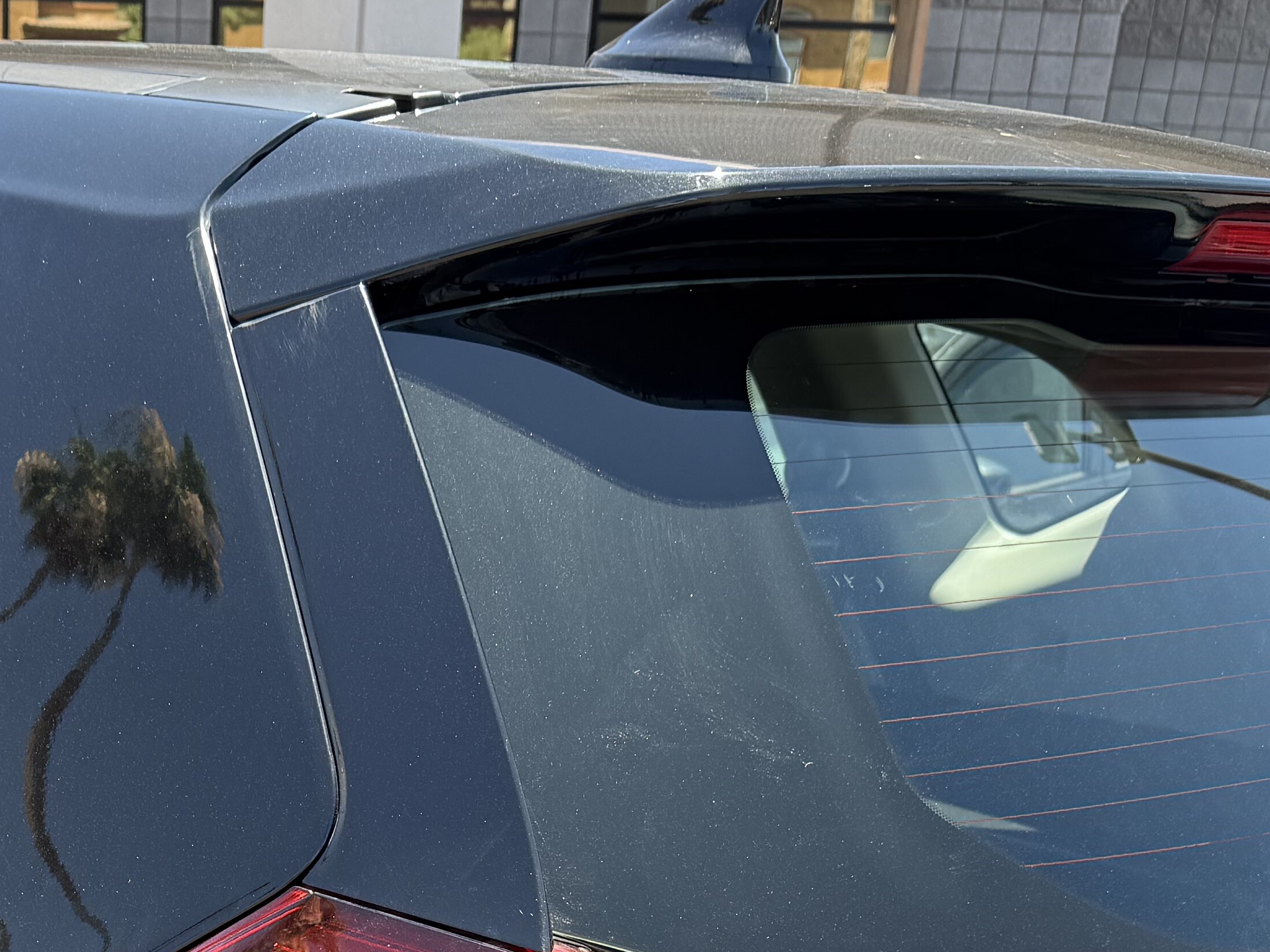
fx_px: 2275
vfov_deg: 21.5
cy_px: 1221
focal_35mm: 62
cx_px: 282
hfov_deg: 30.5
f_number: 1.78
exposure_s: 1/683
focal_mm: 6.76
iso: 80
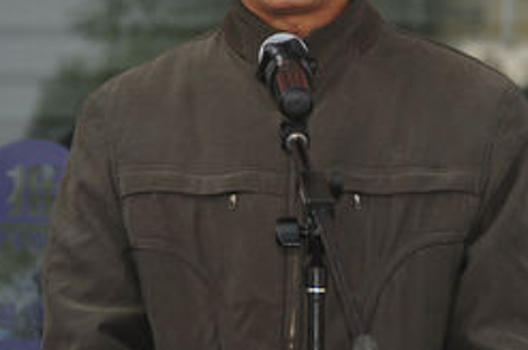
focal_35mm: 382
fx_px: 5598
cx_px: 284
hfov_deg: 5.4
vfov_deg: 3.6
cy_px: -47
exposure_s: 1/250
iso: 250
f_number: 5.3
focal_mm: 105
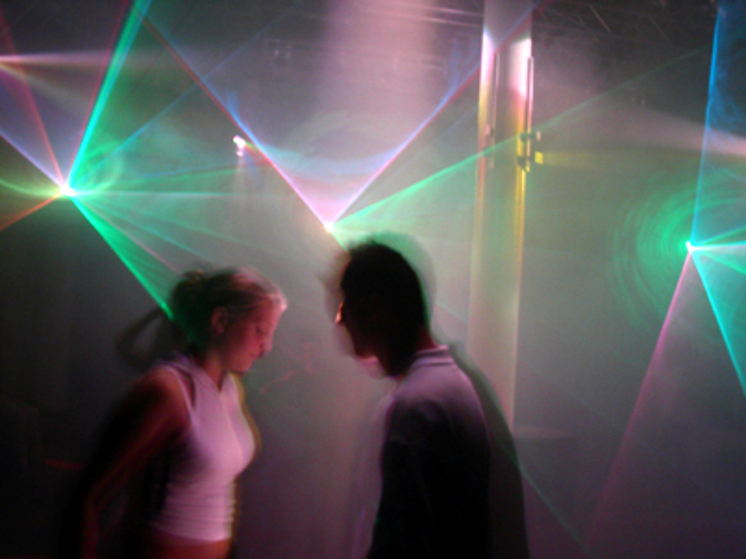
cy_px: 280
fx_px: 819
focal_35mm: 38
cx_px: 373
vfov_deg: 37.7
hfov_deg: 49.0
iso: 200
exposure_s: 1/3
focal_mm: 7.8
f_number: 4.5
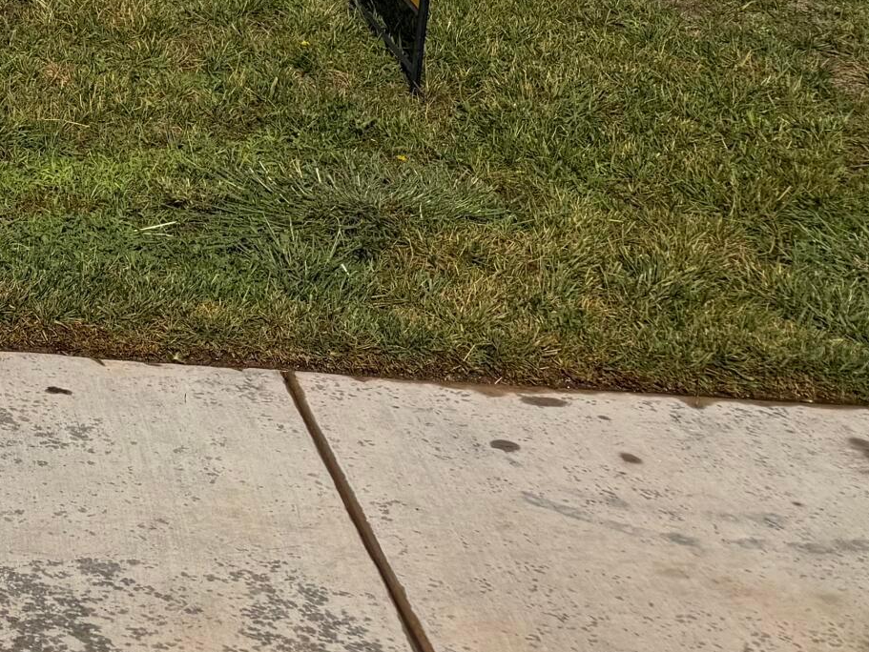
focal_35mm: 79
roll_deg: +0.0
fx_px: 1984
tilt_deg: -8.6
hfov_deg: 21.3
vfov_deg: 17.7
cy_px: -137
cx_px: -387
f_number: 1.78
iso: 80
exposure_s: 1/11905
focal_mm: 6.76
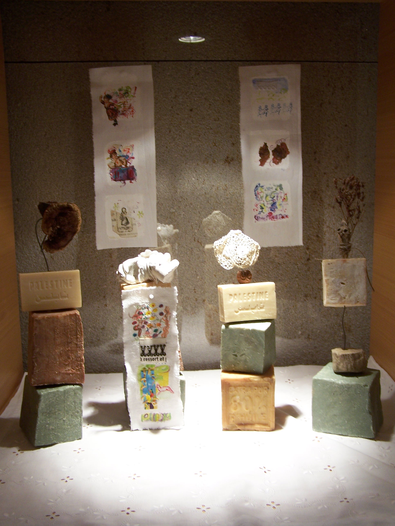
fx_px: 578
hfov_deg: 37.7
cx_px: 198
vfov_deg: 49.0
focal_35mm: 38
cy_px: 263
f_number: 2.8
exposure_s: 1/30
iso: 100
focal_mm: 6.3
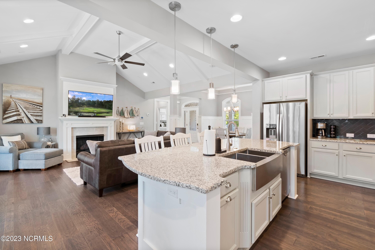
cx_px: 188
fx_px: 156
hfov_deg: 100.4
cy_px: 125
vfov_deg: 77.3
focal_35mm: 15
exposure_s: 1/2
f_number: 4.5
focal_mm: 10
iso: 100
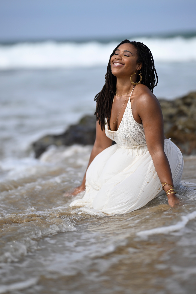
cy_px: 123
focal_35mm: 100
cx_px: 114
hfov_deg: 13.7
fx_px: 816
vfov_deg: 20.4
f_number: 1.2
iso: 125
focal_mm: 85
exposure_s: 1/13000
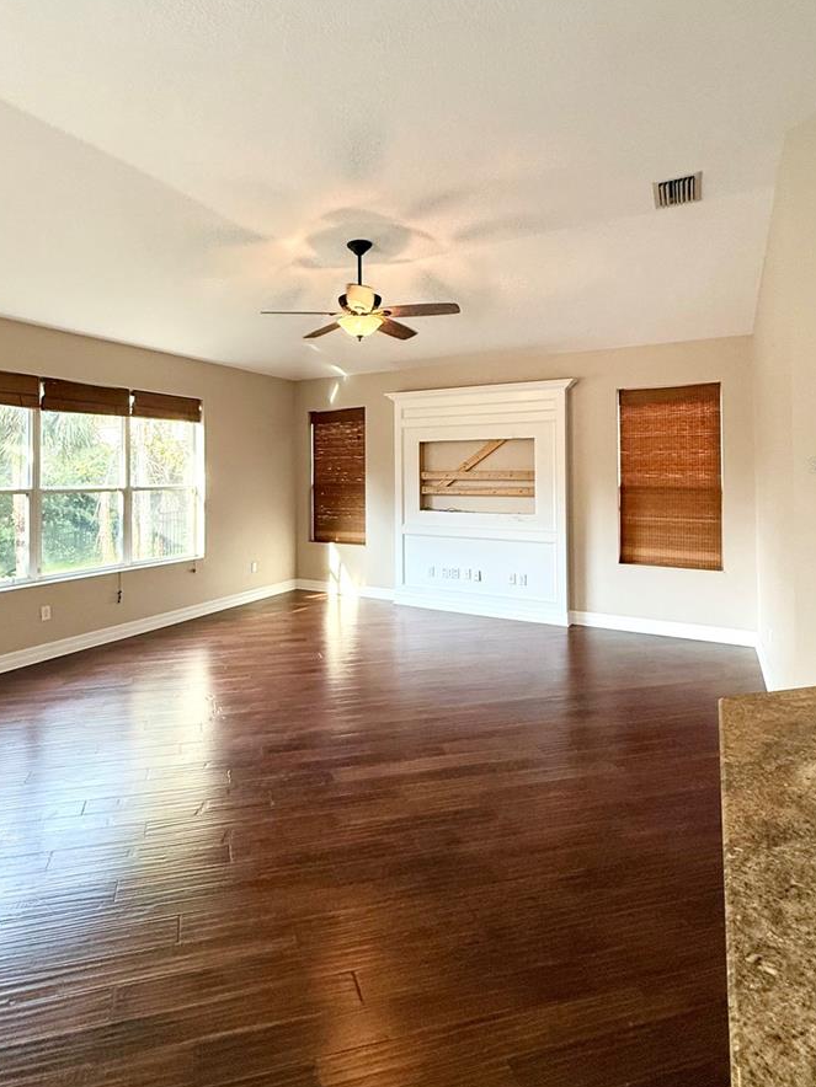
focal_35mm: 19
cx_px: 343
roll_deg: -0.2
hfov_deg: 68.3
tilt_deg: +1.1
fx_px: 597
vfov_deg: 84.1
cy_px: 465
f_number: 2.2
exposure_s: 1/120
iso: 250
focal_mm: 2.22
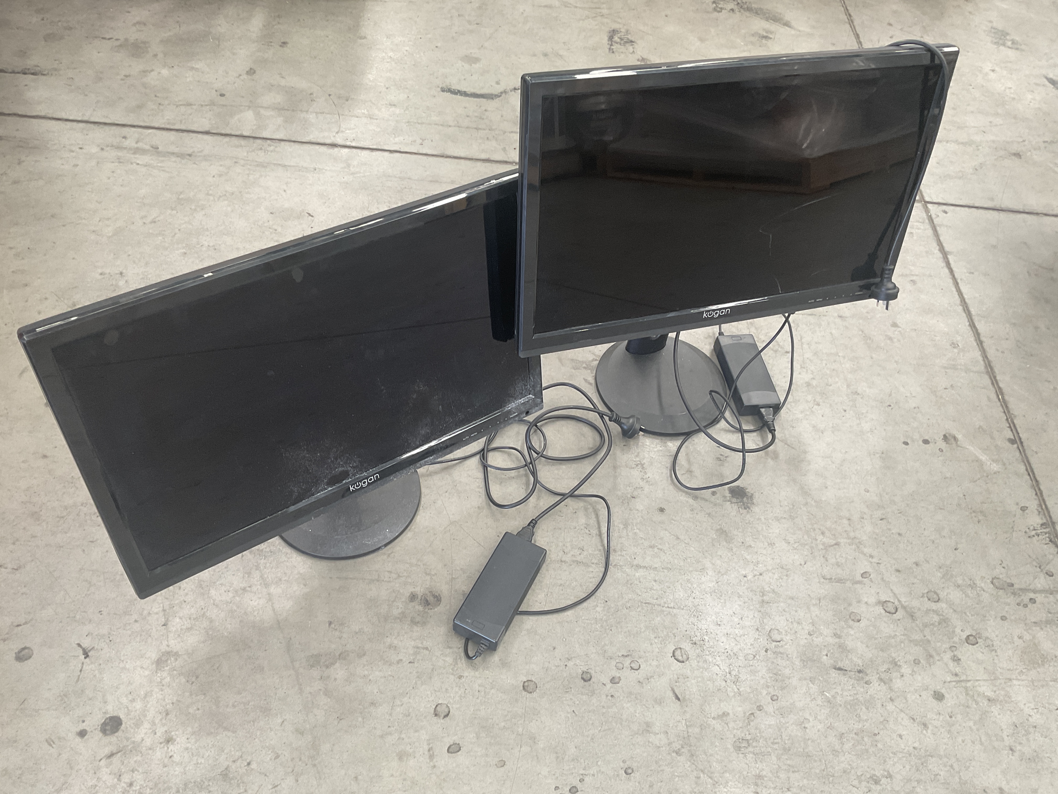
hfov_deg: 61.7
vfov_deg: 48.2
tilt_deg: -50.9
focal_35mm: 29
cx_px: 529
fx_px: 886
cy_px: 397
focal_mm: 3
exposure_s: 1/85
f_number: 1.8
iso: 64
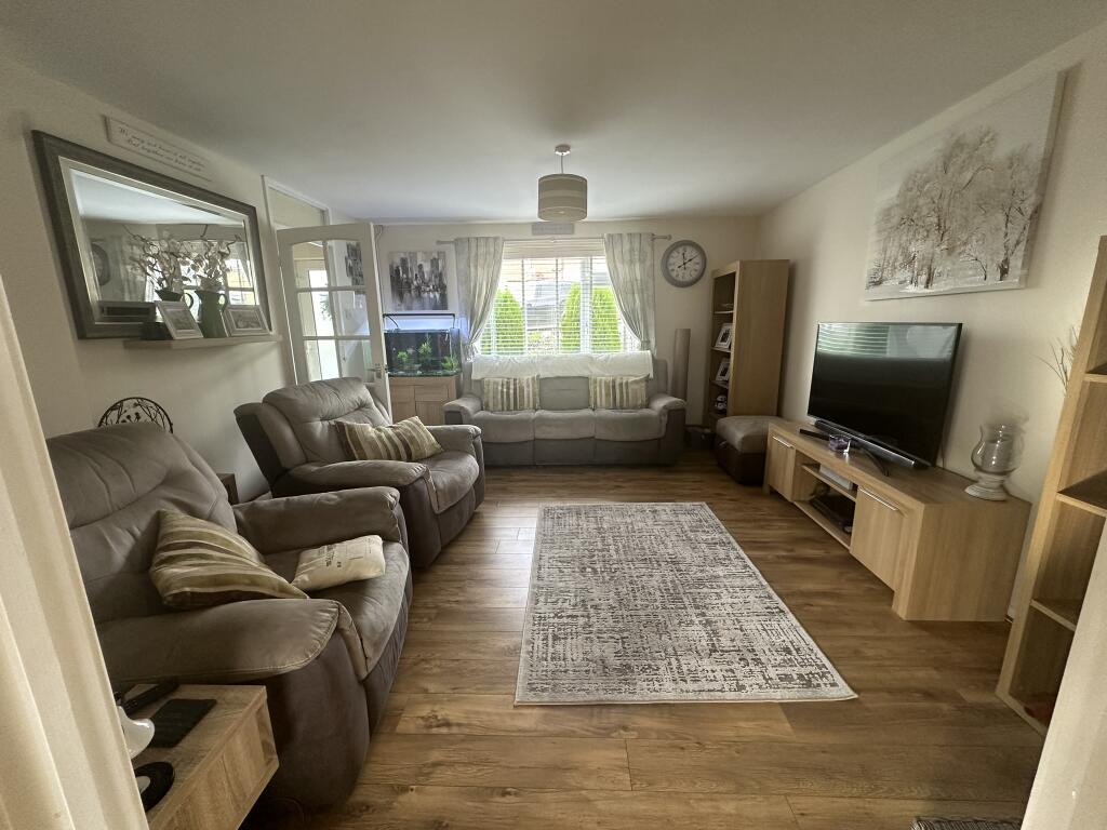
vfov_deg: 85.7
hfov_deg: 102.1
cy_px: 415
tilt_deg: -11.7
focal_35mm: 14
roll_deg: +1.5
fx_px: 448
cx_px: 554
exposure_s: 1/99
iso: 250
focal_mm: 2.22
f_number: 2.2
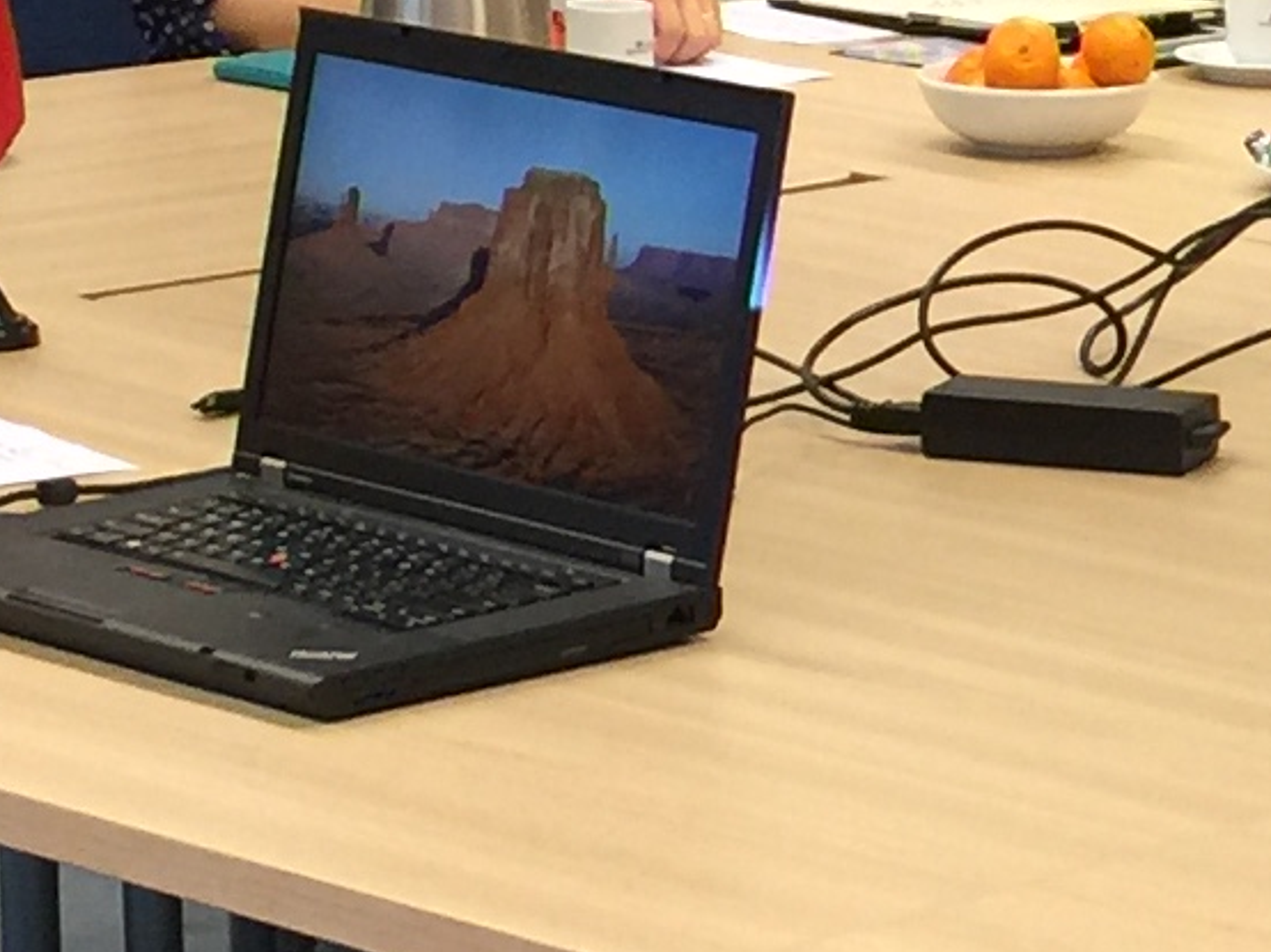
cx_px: 1929
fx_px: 6276
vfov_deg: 8.7
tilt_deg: -12.7
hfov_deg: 11.1
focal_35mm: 171
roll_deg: -3.1
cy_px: 431
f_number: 2.2
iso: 50
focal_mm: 4.15
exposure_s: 1/33
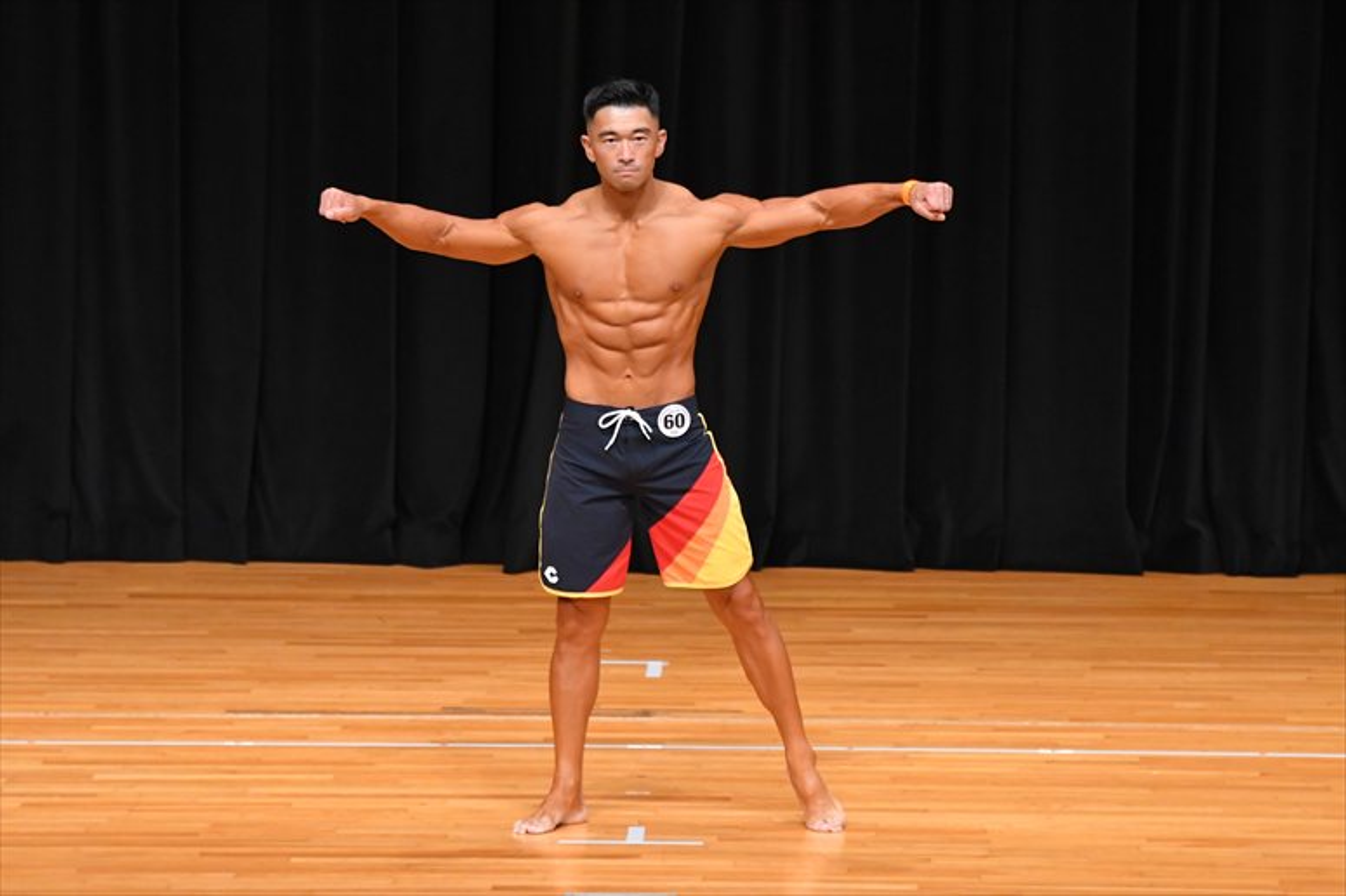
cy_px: 448
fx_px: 9530
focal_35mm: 255
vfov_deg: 5.4
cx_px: 673
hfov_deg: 8.1
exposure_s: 1/400
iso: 4000
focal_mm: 170
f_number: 5.6
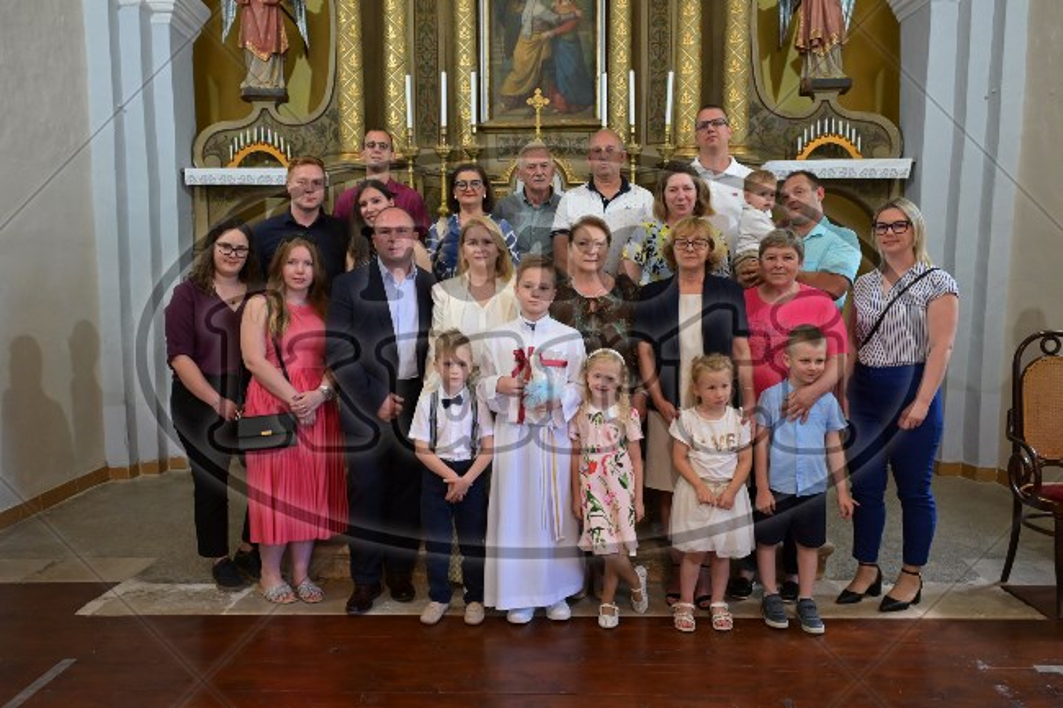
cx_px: 532
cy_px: 354
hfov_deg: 66.4
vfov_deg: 47.1
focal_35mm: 28
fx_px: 812
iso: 4000
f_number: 5
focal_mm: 27.5
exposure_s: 1/125
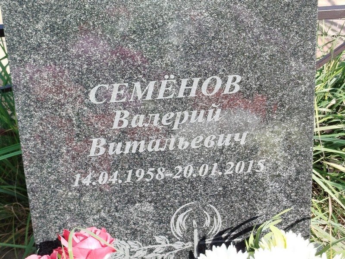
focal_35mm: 31
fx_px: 309
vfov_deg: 45.4
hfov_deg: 58.4
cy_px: 130
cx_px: 172
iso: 50
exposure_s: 1/270
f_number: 1.7
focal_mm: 5.31
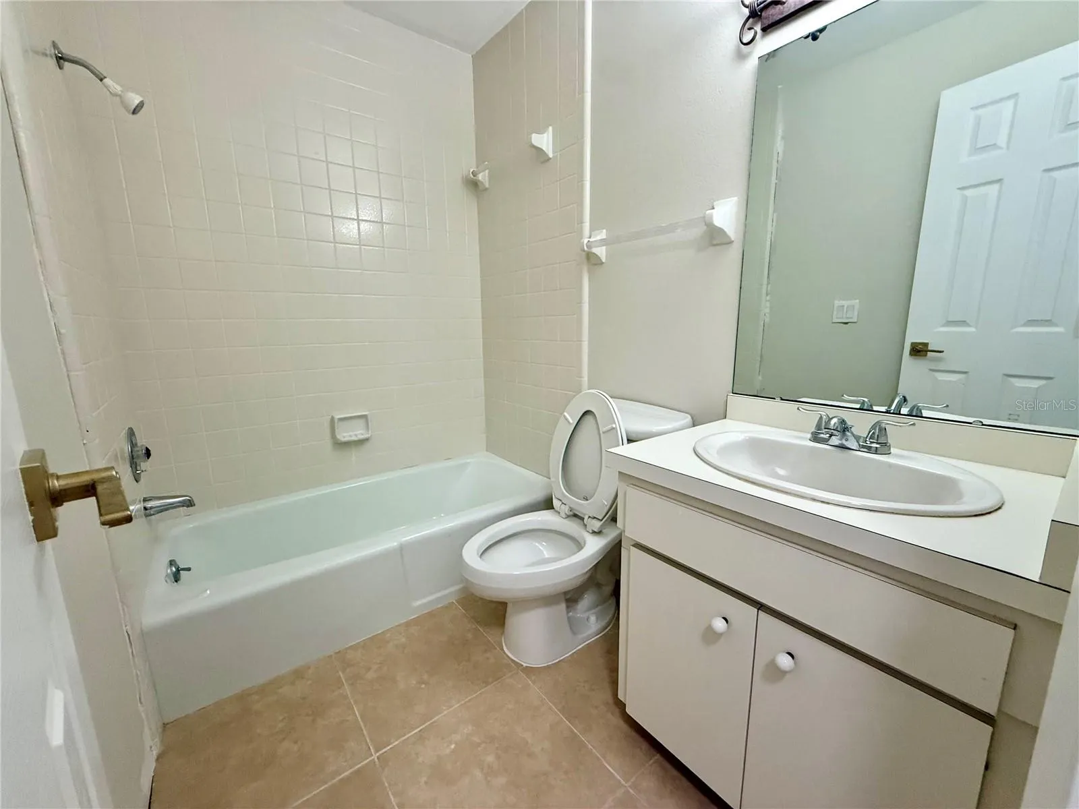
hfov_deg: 102.1
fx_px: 436
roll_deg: +0.5
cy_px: 404
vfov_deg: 85.7
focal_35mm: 14
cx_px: 540
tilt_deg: -9.6
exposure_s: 1/120
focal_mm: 2.22
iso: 250
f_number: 2.2
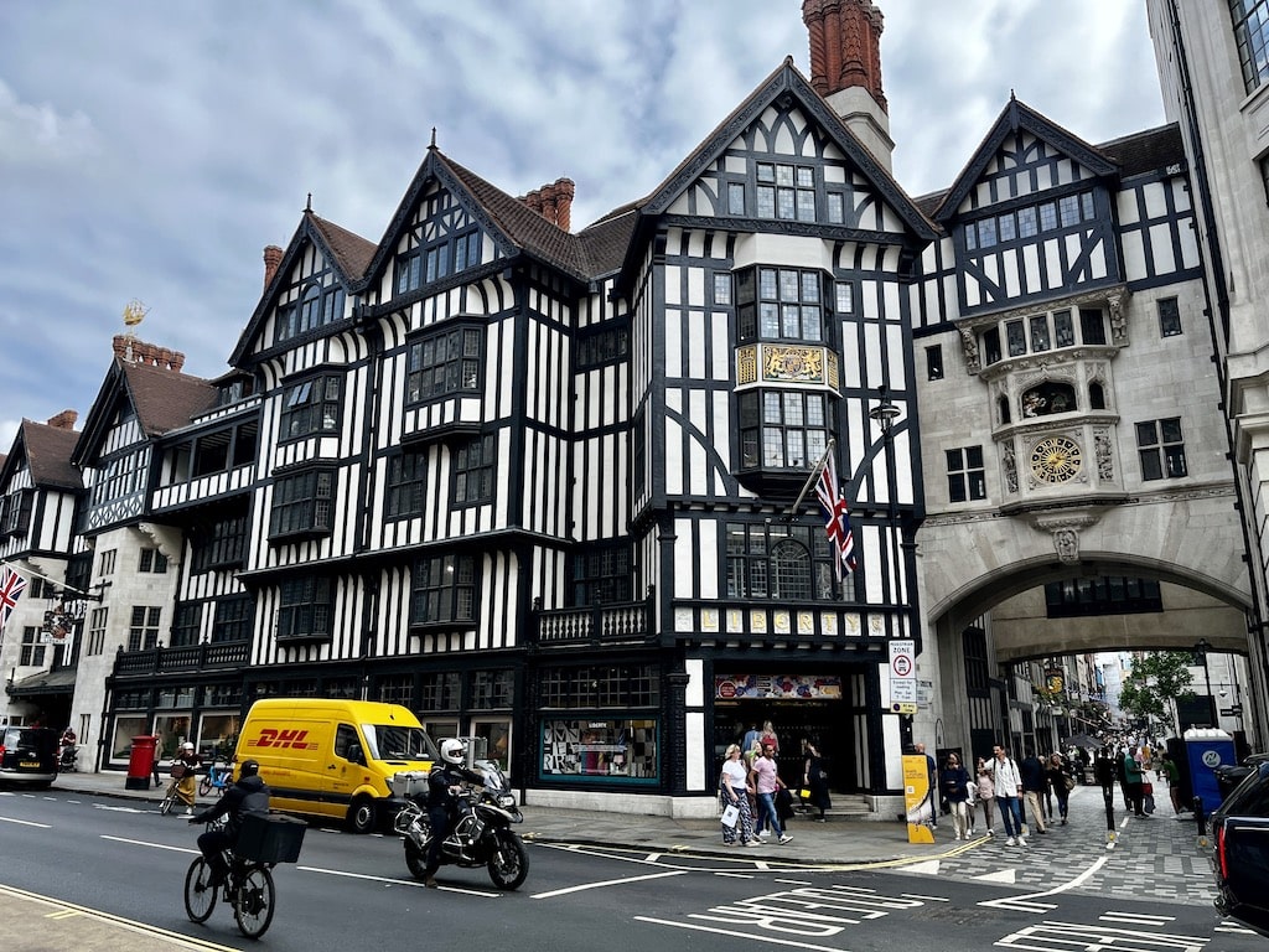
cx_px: 634
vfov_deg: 53.1
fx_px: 953
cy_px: 476
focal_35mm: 26
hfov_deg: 67.3
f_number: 1.6
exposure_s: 1/992
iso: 50
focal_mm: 5.1
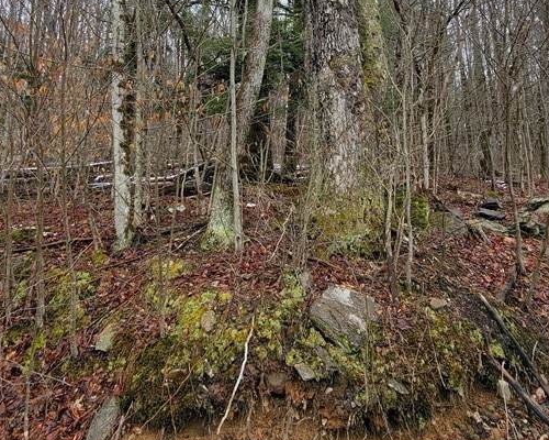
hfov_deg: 65.9
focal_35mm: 26
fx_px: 422
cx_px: 294
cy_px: 100
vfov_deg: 52.1
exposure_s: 1/761
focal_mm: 2.2
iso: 50
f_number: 2.2
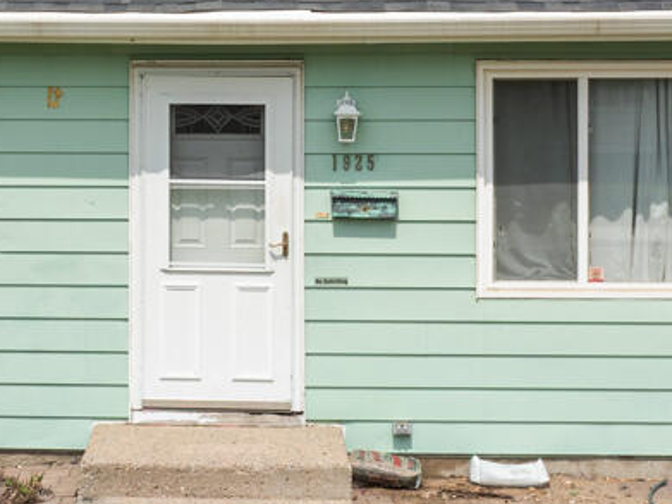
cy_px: 58
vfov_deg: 14.0
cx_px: 109
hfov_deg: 18.5
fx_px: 2038
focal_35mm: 105
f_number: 6.3
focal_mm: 12.29
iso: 100
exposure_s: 1/500
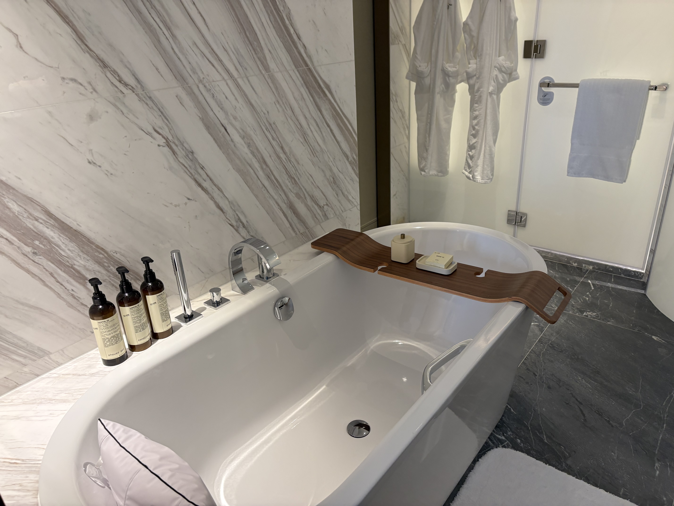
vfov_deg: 53.1
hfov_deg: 67.3
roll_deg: +4.1
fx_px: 506
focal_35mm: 26
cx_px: 337
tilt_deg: -26.8
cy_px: 253
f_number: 1.6
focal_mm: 5.96
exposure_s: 1/50
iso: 125
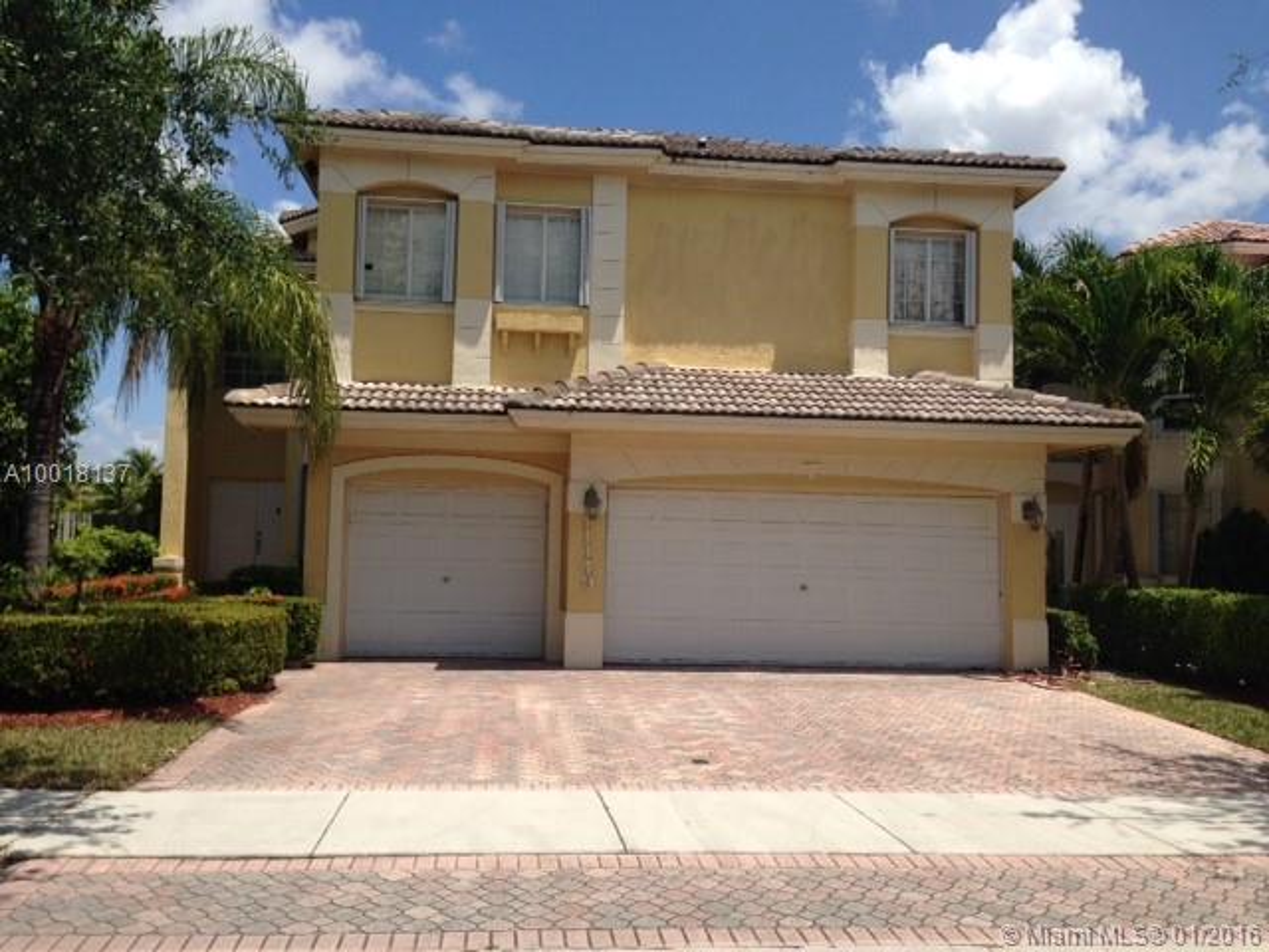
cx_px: 634
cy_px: 476
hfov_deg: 55.4
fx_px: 1210
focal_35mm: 33
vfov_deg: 42.9
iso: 50
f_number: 2.4
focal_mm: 4.12
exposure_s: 1/2358
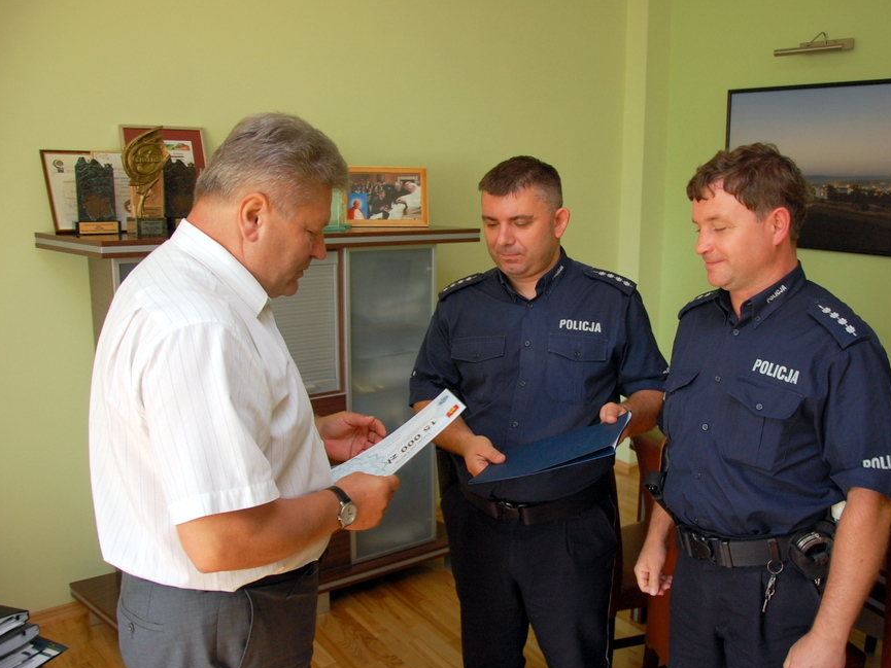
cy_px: 340
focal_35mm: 30
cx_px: 505
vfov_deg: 46.8
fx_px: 772
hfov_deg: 59.7
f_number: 3.5
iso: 400
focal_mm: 18
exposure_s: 1/60
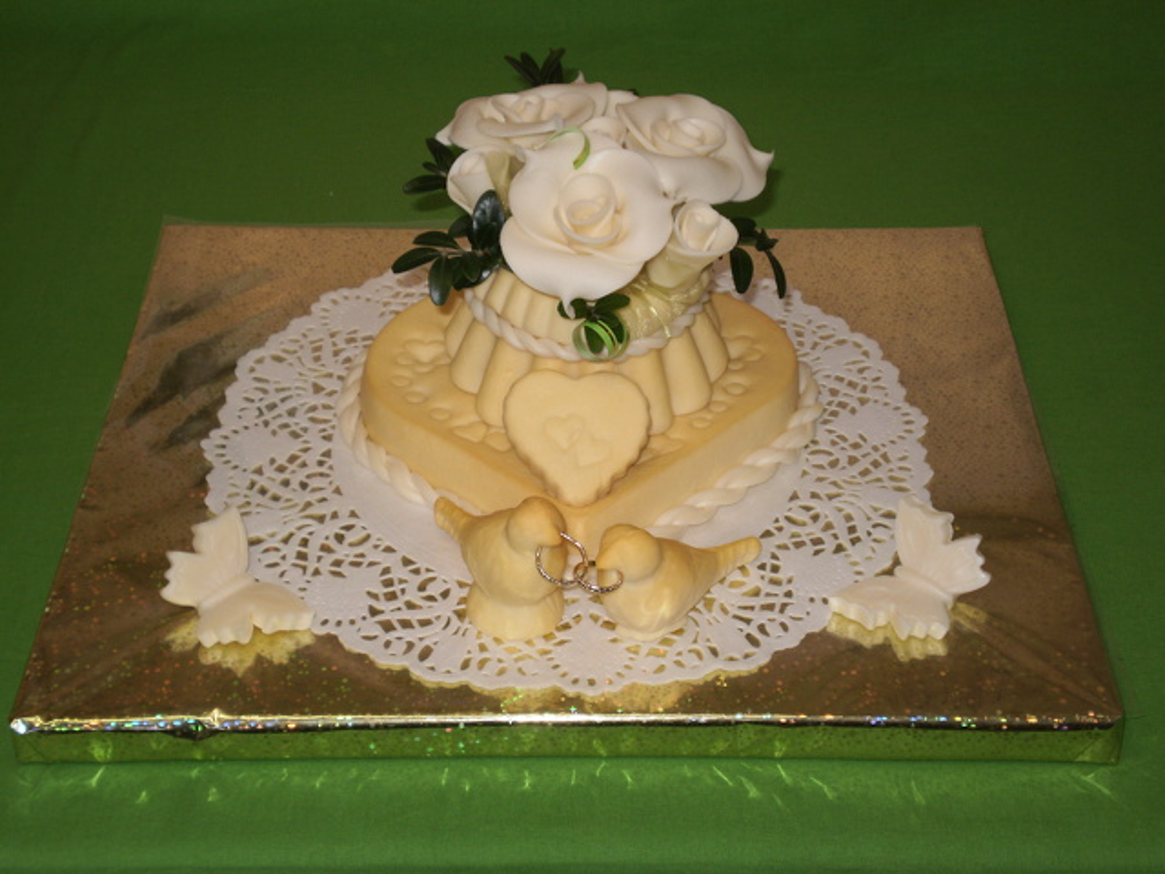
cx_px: 582
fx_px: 2087
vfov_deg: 23.7
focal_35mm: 62
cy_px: 437
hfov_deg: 31.2
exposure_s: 1/40
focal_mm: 10.3
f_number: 4.2
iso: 100
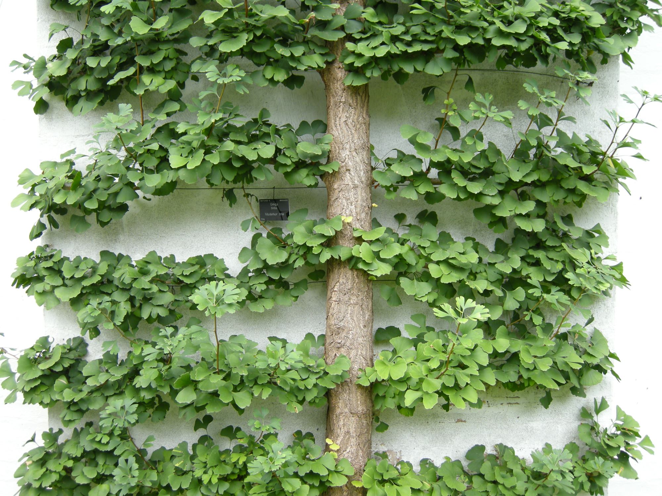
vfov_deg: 36.0
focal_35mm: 40
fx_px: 765
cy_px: 248
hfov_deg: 46.8
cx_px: 331
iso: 64
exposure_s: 1/53.5
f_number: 2.9
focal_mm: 8.5
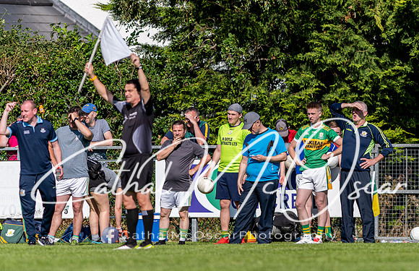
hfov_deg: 3.4
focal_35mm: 615
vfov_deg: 2.2
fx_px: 7094
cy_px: 188
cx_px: 282
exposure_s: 1/2500
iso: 125
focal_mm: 300
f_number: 2.8
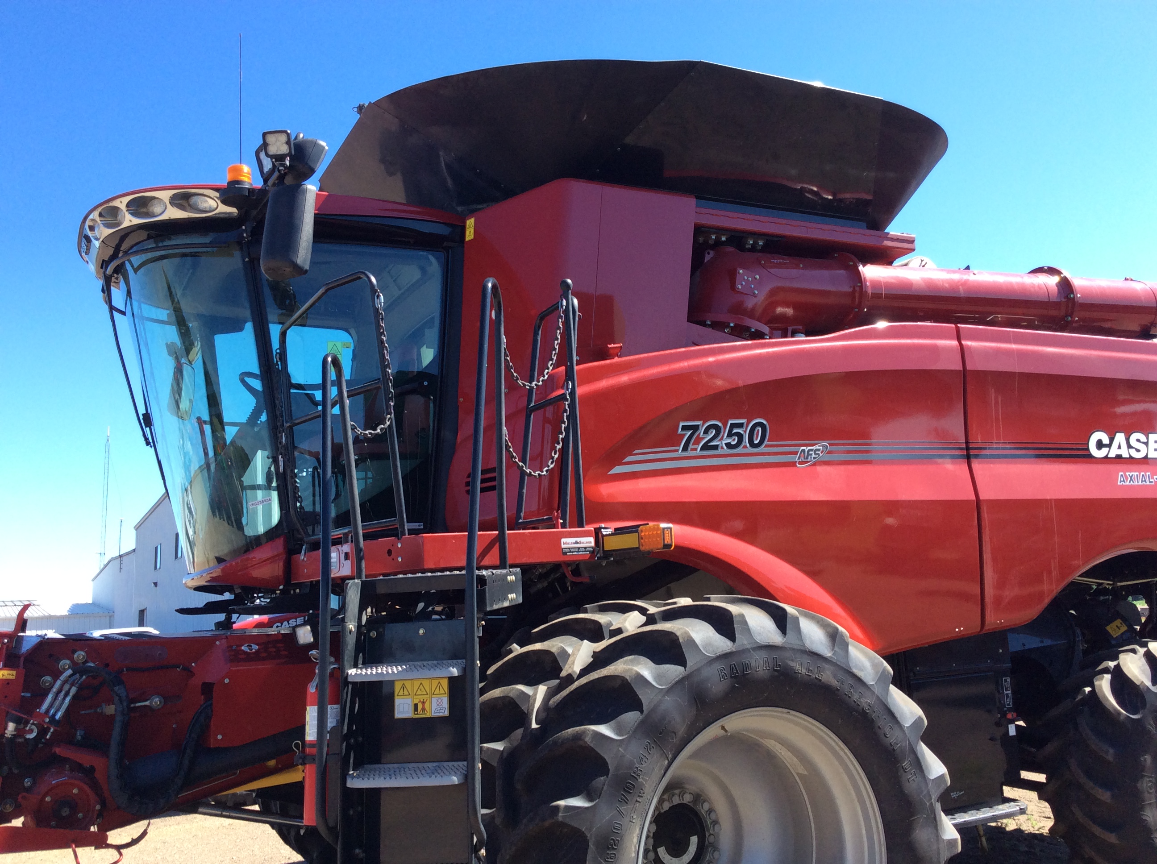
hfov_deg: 56.9
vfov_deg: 44.1
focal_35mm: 32
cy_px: 432
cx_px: 578
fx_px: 1068
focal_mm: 3.3
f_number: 2.4
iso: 32
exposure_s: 1/529
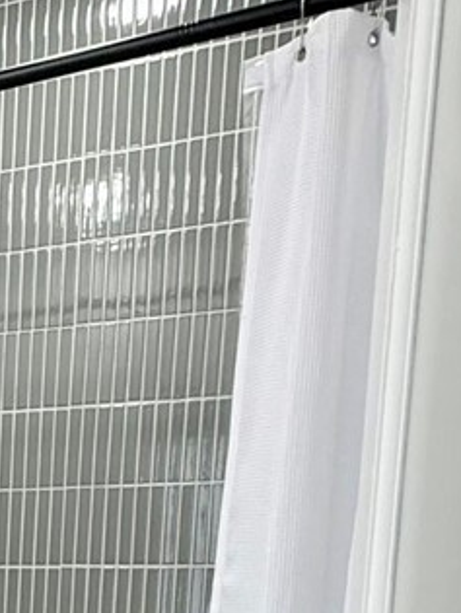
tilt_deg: -7.4
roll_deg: -0.7
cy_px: 757
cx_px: -399
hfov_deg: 16.8
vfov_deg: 24.5
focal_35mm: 71
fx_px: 1258
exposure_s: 1/99
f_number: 2.2
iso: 125
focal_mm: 2.22
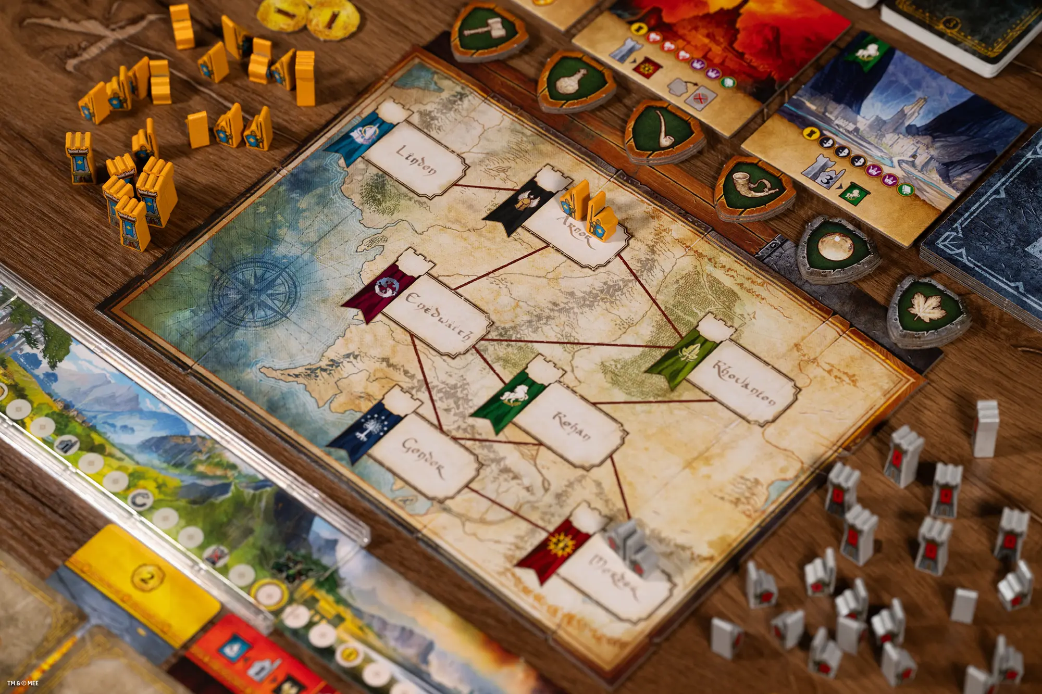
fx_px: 3039
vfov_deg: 13.0
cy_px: 347
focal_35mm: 105
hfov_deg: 19.5
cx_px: 521
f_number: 5.6
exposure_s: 1/100
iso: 400
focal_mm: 105
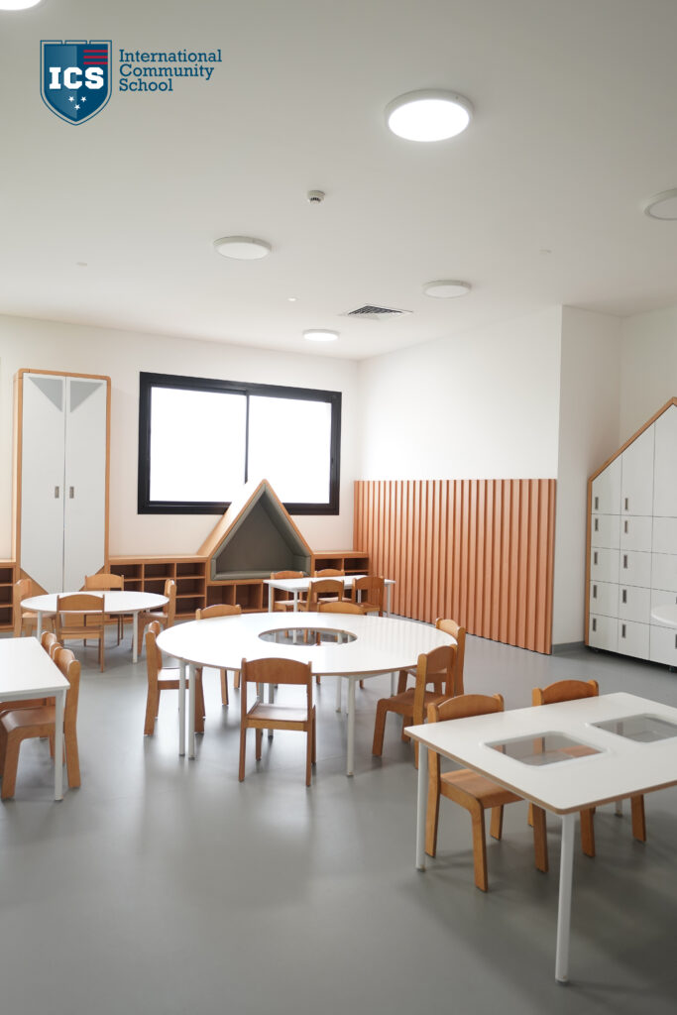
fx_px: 705
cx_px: 338
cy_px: 508
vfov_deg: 71.5
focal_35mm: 25
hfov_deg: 51.3
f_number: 2.8
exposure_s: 1/100
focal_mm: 16.9
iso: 400
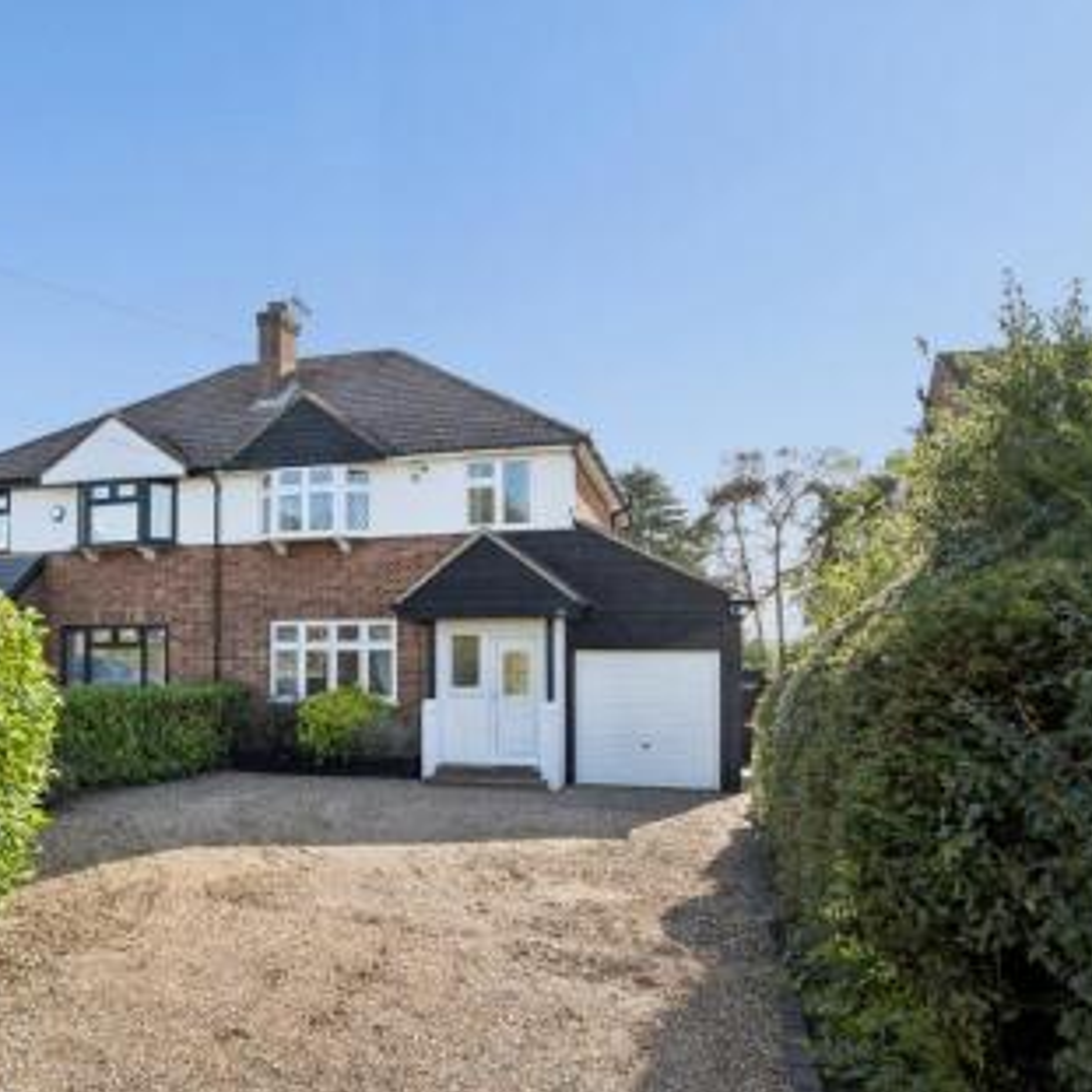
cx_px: 400
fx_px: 928
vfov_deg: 60.9
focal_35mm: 26
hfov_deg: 60.0
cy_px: 553
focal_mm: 20
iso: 125
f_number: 8
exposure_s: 1/160
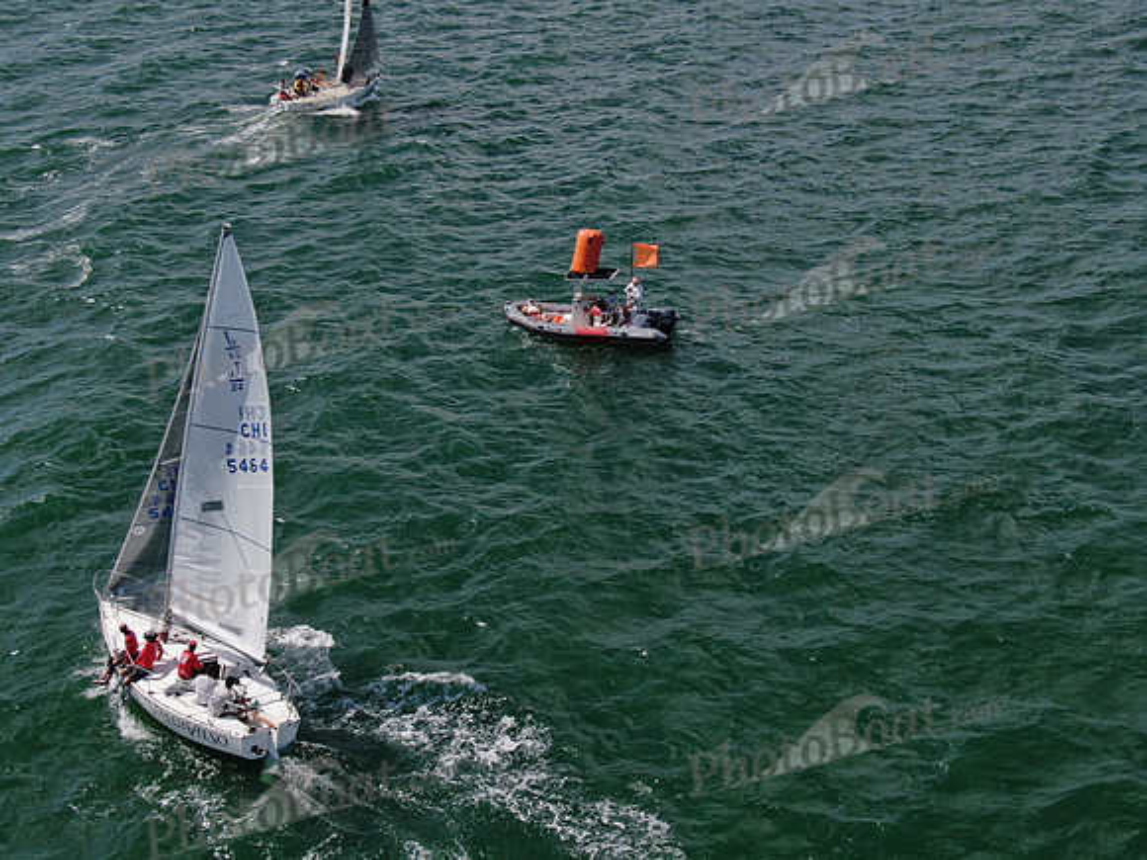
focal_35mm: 48
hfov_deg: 39.7
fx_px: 1590
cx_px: 574
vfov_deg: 30.3
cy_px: 430
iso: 100
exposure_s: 1/1250
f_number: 3.8
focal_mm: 8.6
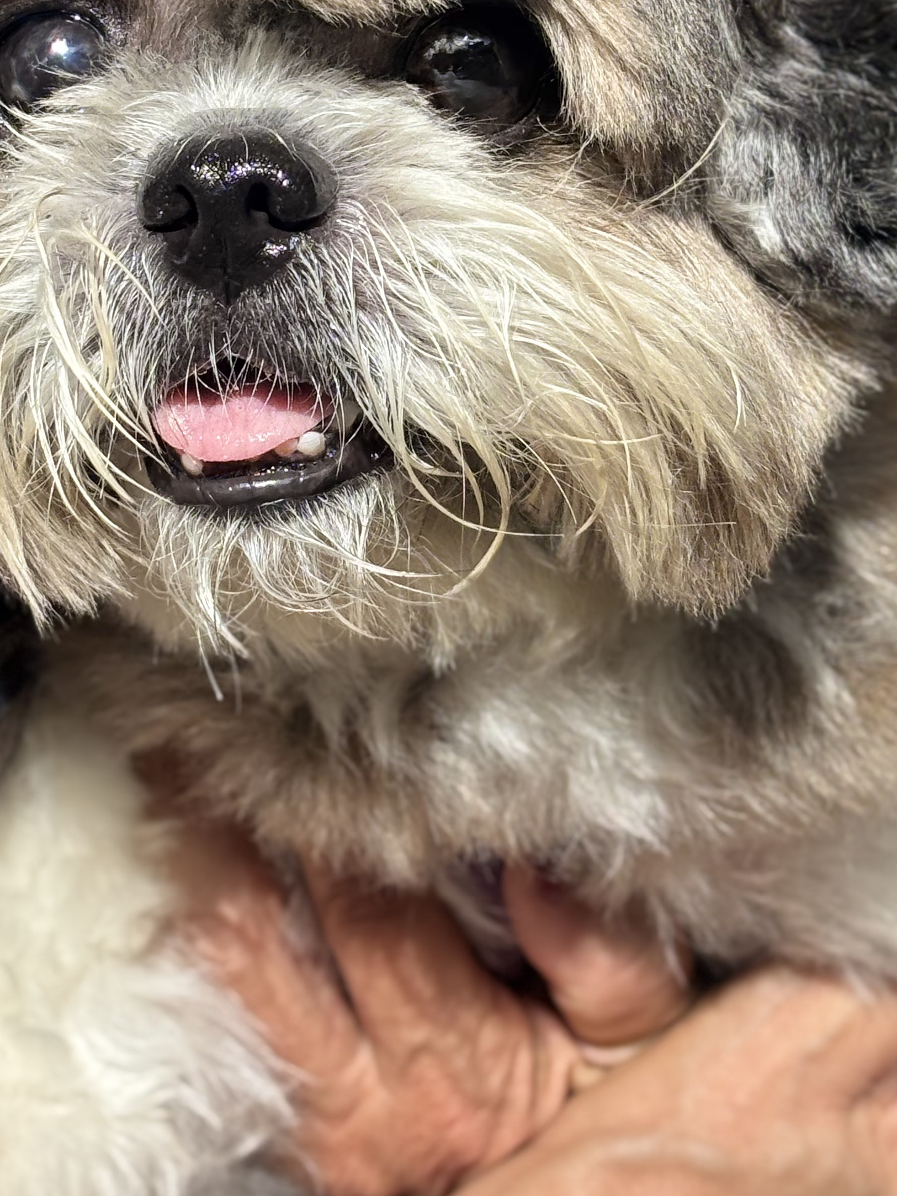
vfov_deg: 18.1
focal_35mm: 108
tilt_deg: -4.6
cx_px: 430
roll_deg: -0.4
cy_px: 245
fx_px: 3731
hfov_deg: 13.7
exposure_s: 1/1642
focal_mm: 5.96
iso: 32
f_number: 1.6
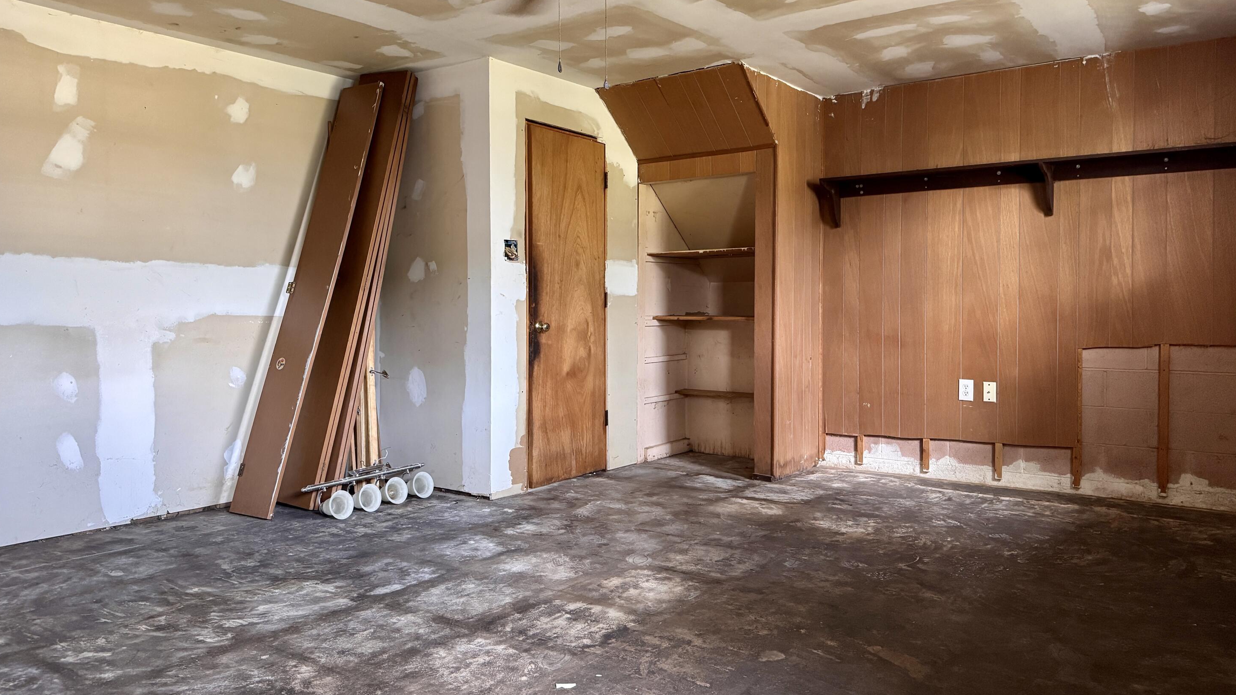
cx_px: 613
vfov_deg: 42.9
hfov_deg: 69.9
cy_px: 319
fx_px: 885
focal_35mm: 27
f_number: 1.78
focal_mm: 6.76
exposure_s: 1/60
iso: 640
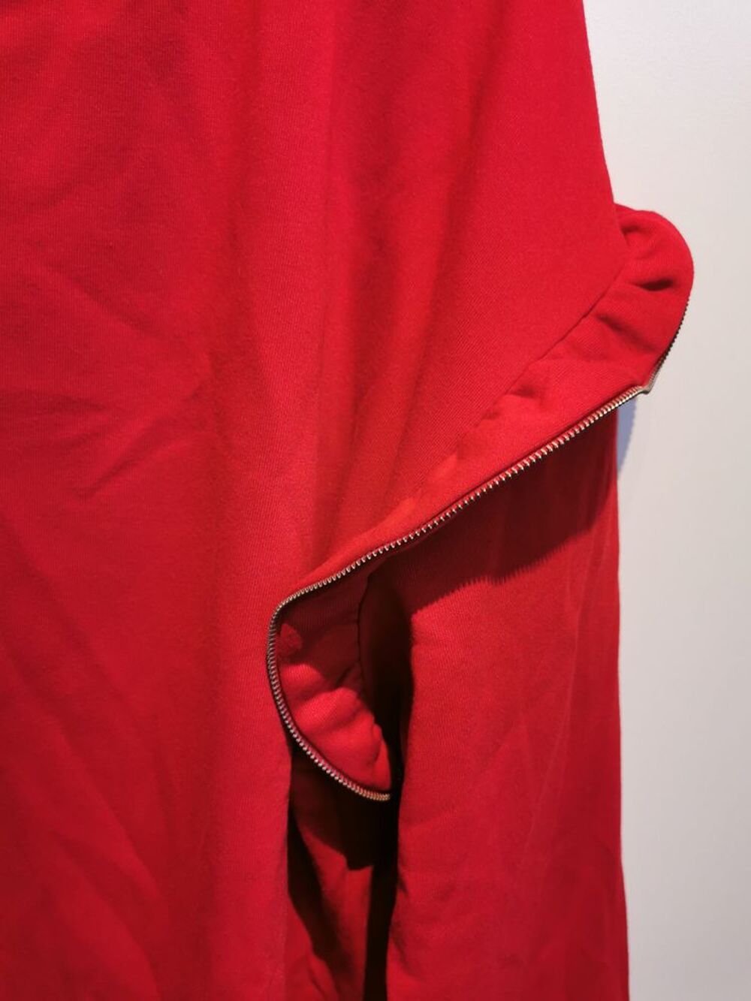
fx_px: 781
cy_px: 500
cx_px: 376
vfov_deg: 65.3
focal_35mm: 27
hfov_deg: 51.4
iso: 250
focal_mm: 5.58
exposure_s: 1/50
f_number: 1.8
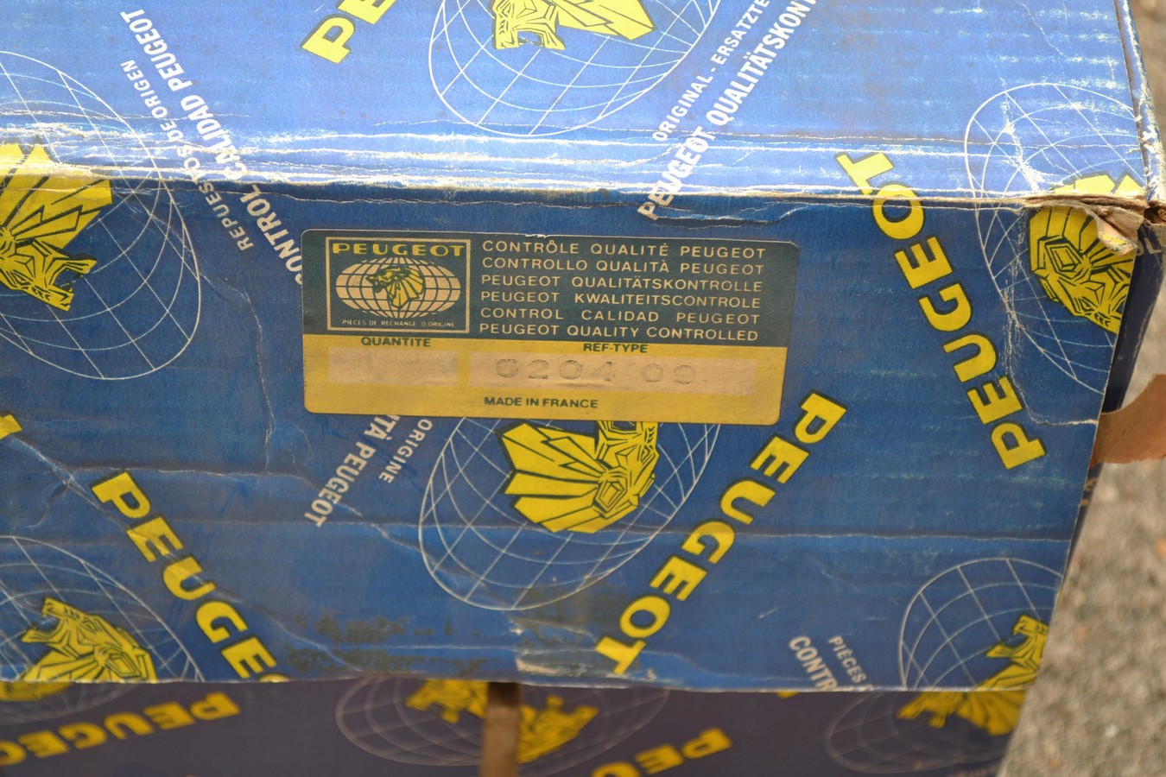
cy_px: 388
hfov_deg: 24.6
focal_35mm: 82
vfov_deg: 16.6
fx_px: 2672
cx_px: 583
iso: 220
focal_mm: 55
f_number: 5.6
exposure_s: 1/125
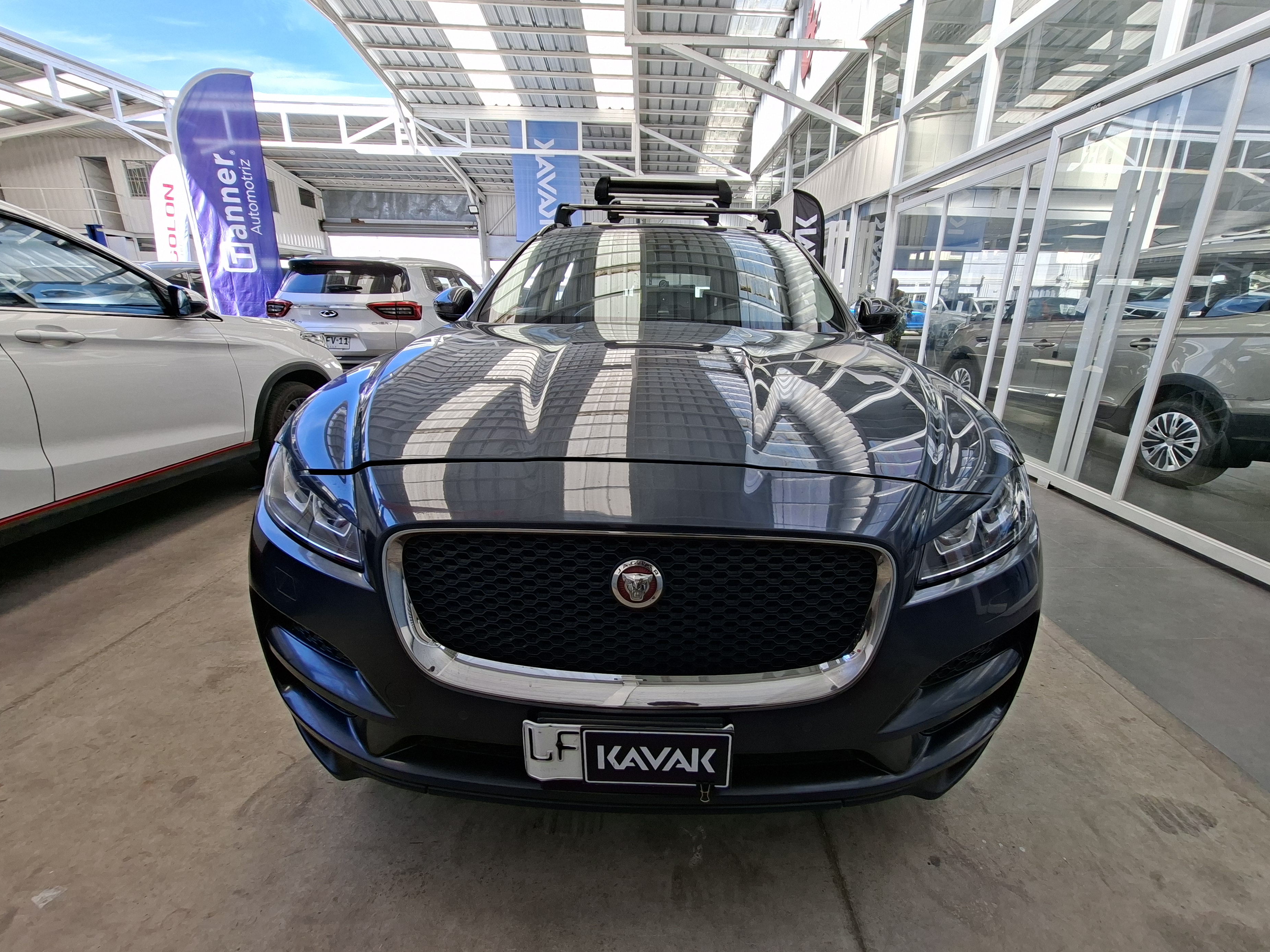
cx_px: 679
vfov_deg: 85.7
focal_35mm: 14
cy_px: 469
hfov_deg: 101.9
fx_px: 514
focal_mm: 1.74
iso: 40
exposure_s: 1/252
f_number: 2.2
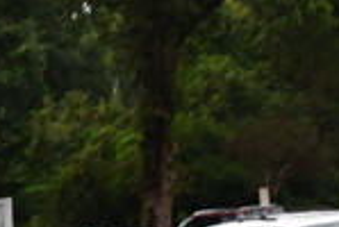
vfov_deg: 5.0
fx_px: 2585
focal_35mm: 274
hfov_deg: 7.4
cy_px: 264
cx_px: -121
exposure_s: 1/125
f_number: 4
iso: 1400
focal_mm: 27
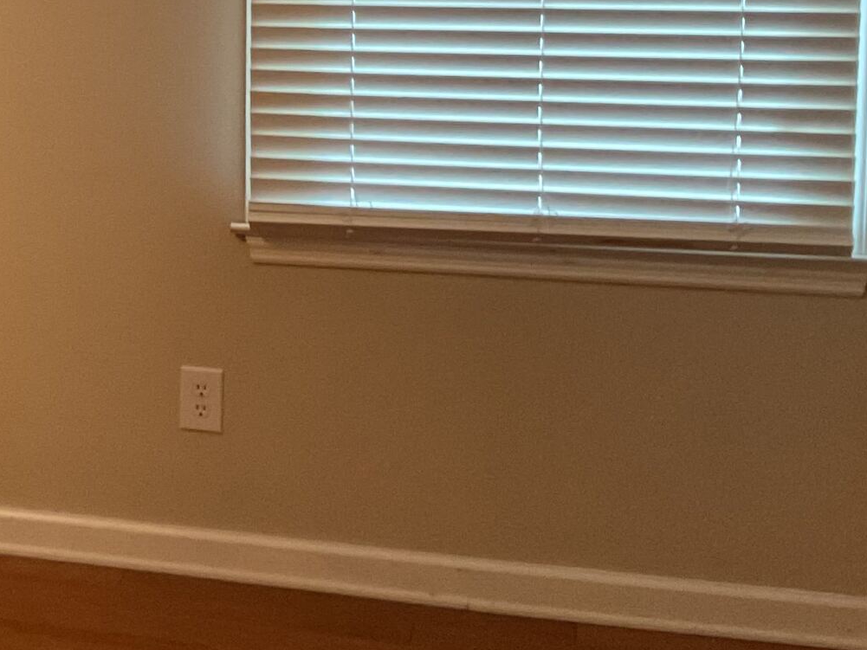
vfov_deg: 16.4
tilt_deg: -7.0
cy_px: 89
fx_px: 2229
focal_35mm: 89
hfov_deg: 20.1
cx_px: -268
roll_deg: +0.8
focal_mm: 3
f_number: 1.8
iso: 320
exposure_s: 1/40
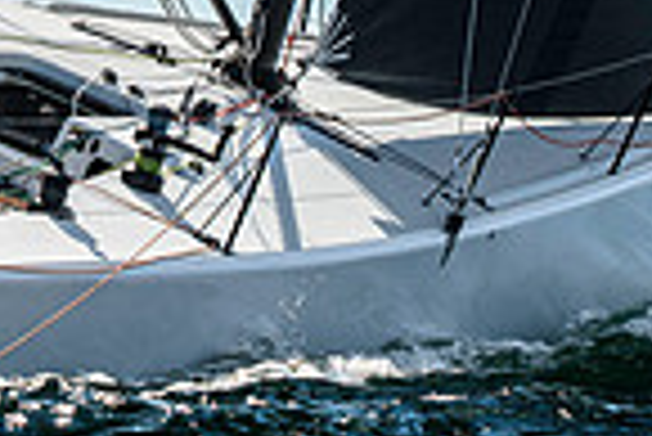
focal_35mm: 495
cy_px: -425
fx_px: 8974
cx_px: -256
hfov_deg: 4.1
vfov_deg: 2.8
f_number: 5.6
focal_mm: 120
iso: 250
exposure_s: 1/2000
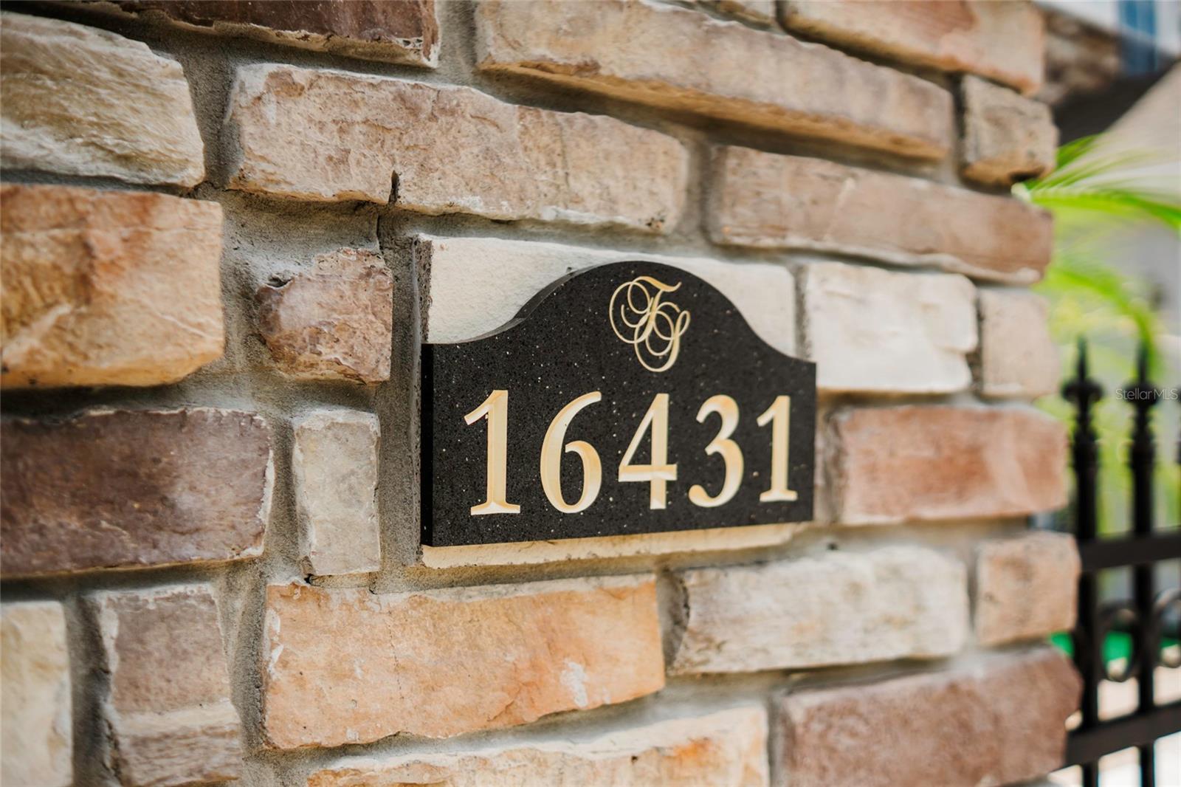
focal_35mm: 34
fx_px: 1131
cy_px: 394
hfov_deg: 55.1
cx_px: 590
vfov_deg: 38.3
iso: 100
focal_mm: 23
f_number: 1.6
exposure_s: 1/4000
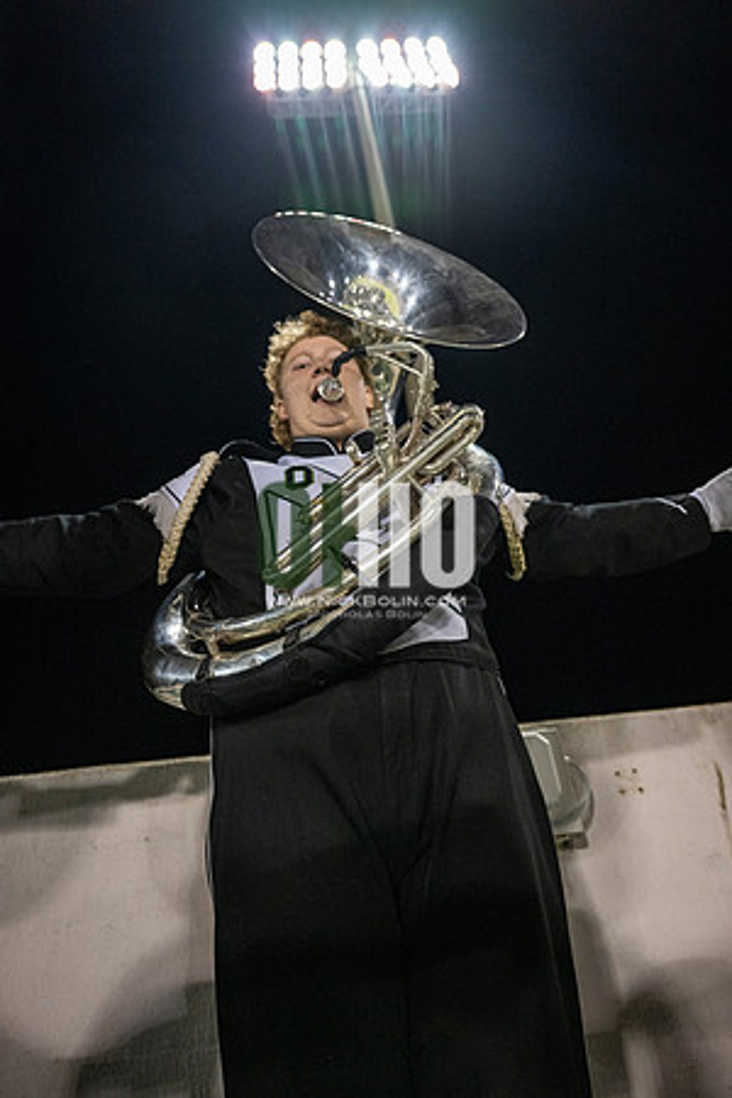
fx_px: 732
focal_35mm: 24
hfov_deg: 53.1
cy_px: 549
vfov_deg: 73.7
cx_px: 366
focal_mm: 24
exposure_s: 1/500
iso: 2000
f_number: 3.2
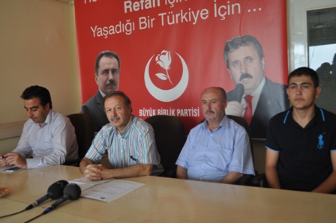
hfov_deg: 53.2
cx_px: 168
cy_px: 112
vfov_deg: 36.8
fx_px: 336
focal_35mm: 36
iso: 500
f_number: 4
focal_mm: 24
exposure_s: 1/60
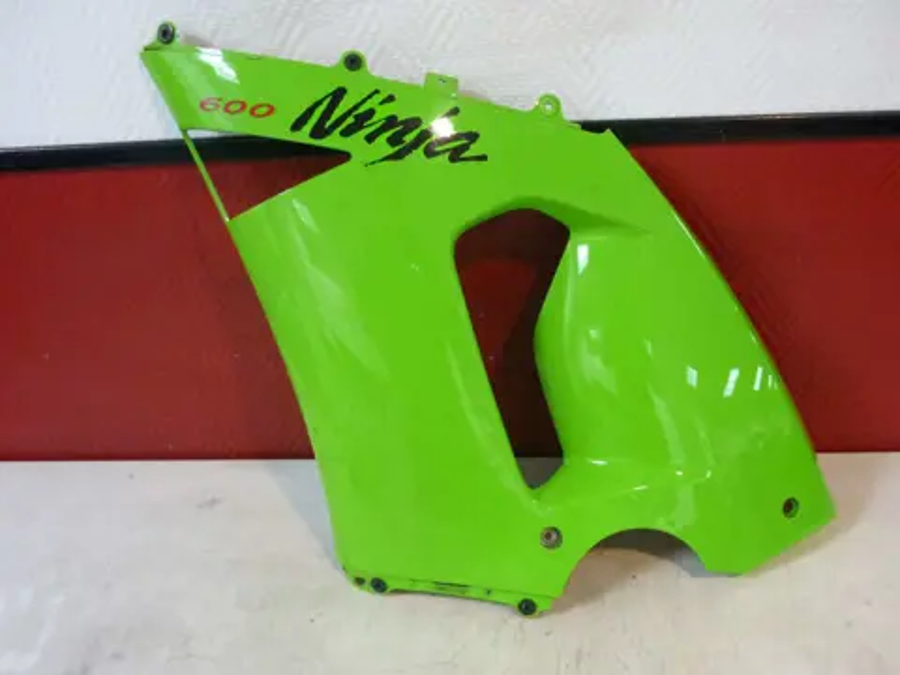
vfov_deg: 42.9
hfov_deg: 55.4
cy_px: 338
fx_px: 858
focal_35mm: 33
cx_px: 450
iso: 400
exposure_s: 1/15
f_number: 2.8
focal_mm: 5.5
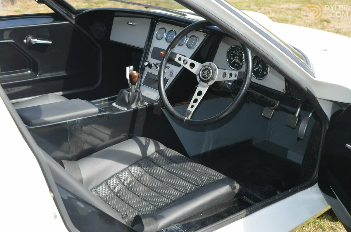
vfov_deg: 26.4
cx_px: 176
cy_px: 116
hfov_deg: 39.0
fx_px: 496
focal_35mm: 51
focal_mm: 34
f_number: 6.3
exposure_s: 1/200
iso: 100
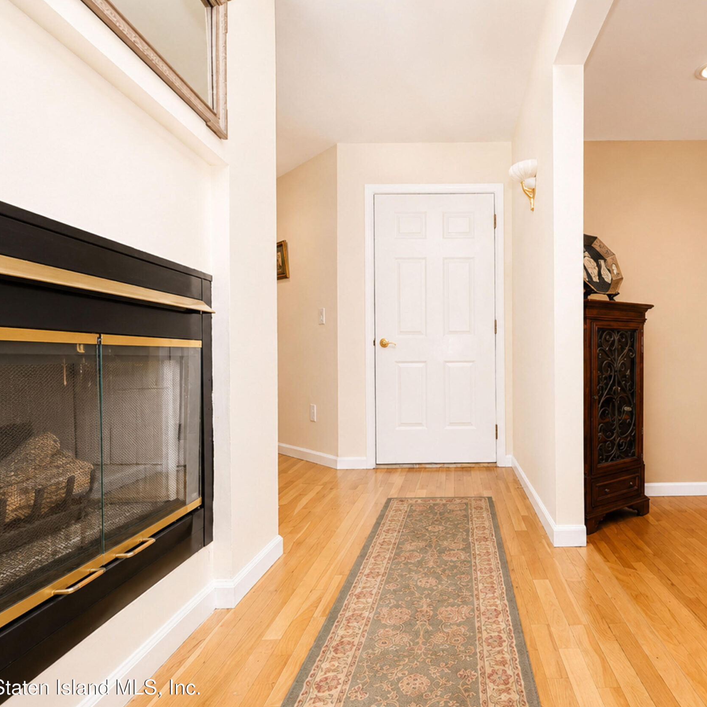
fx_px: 485
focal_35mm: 21
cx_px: 469
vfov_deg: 72.1
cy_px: 357
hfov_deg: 70.1
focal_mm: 16
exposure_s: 1/15
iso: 64
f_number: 4
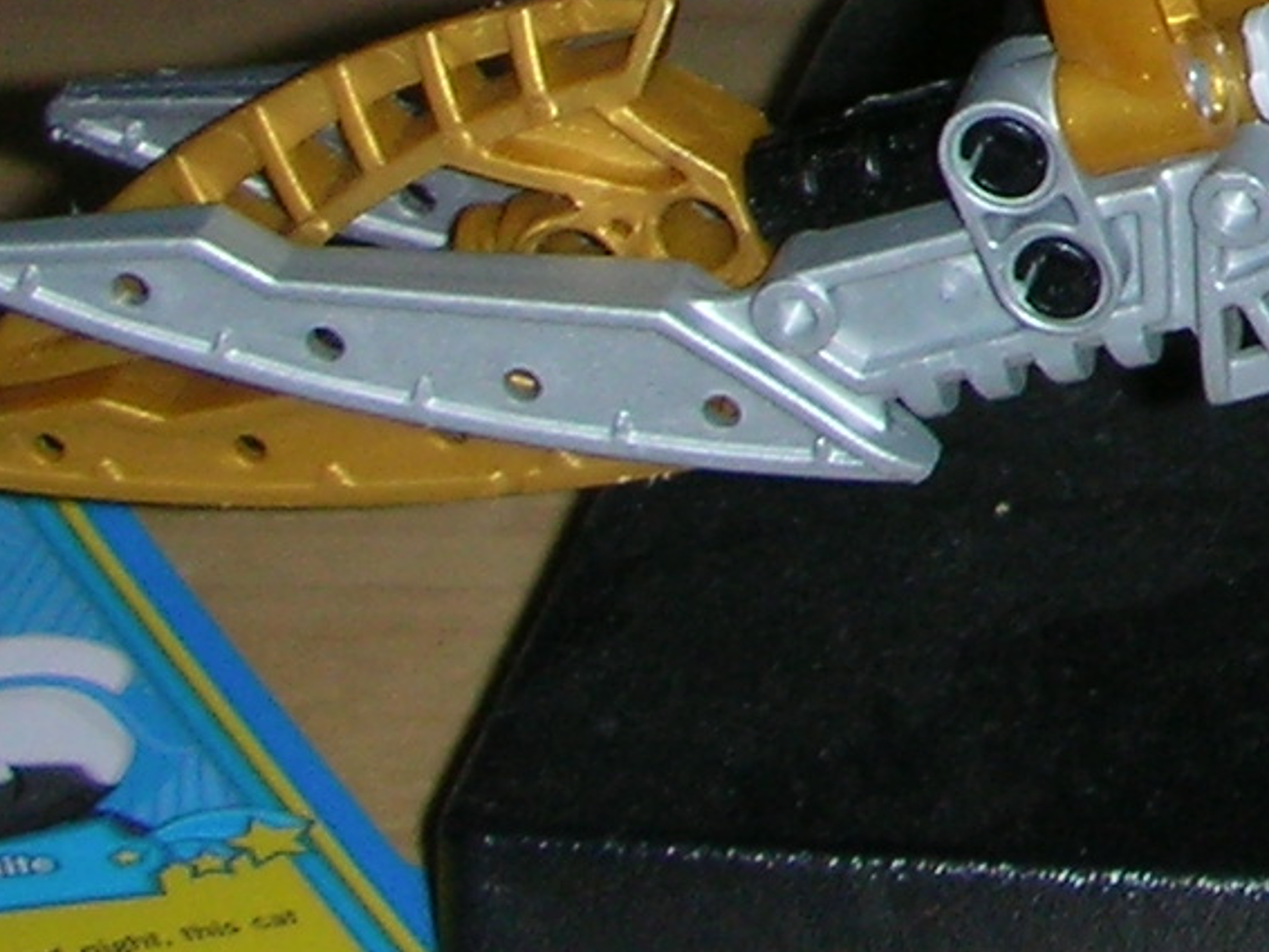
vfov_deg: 8.3
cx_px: 2390
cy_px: -679
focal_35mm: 174
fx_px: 6381
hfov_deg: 10.6
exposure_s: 1/60.1
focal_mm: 5.8
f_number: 3
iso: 50
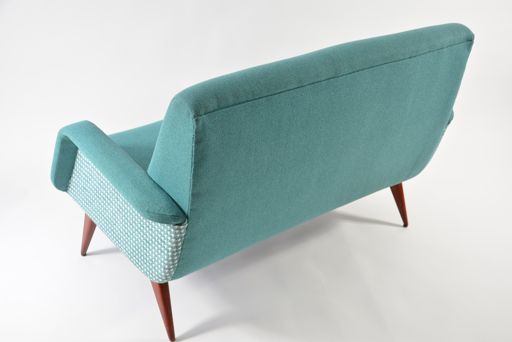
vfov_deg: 31.9
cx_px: 256
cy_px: 171
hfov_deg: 46.4
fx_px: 598
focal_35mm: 42
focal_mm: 28
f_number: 5.6
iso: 800
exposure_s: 1/60
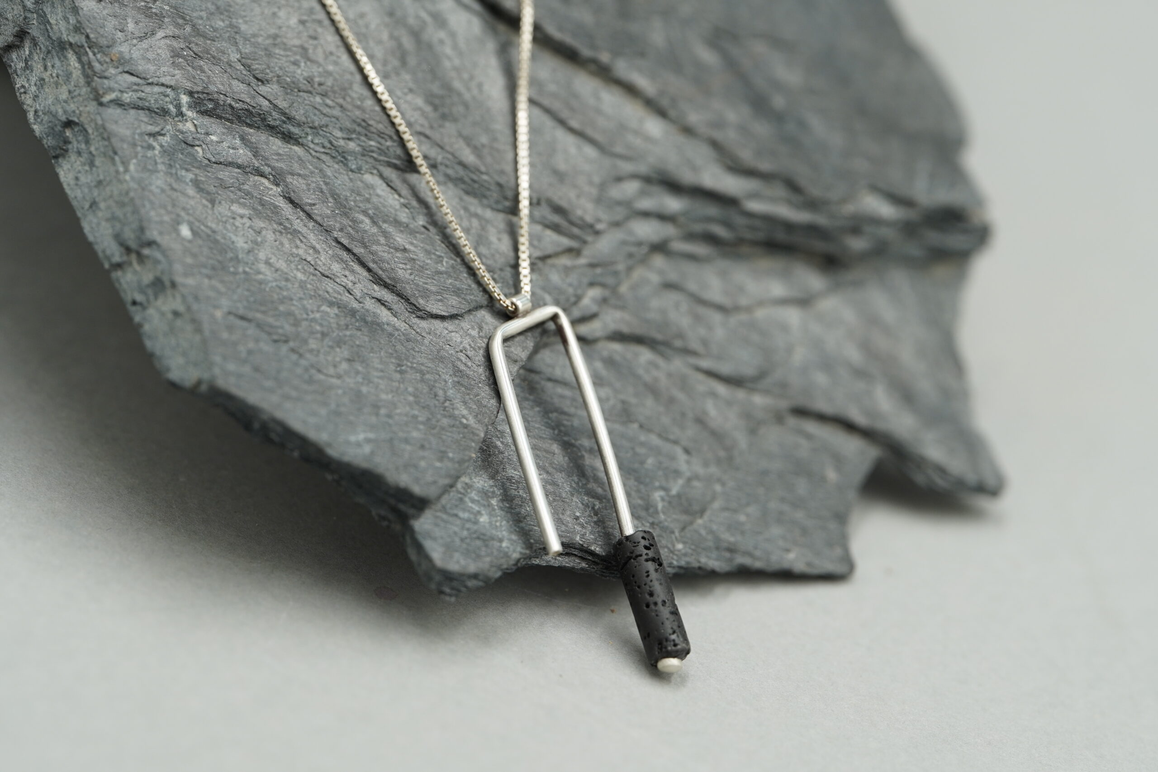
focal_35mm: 135
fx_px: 4342
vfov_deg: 10.2
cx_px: 579
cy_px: 386
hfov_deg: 15.2
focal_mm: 90
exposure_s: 1/160
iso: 320
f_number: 4
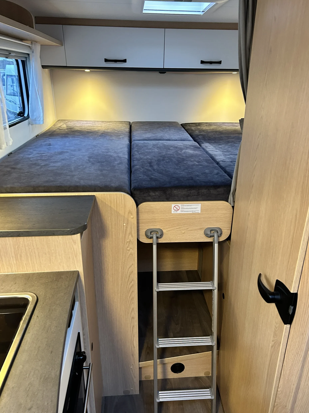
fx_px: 321
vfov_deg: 65.3
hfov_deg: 51.4
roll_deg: -1.8
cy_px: 204
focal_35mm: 27
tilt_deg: -21.5
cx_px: 157
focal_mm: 5.7
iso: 320
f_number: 1.5
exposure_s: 1/60
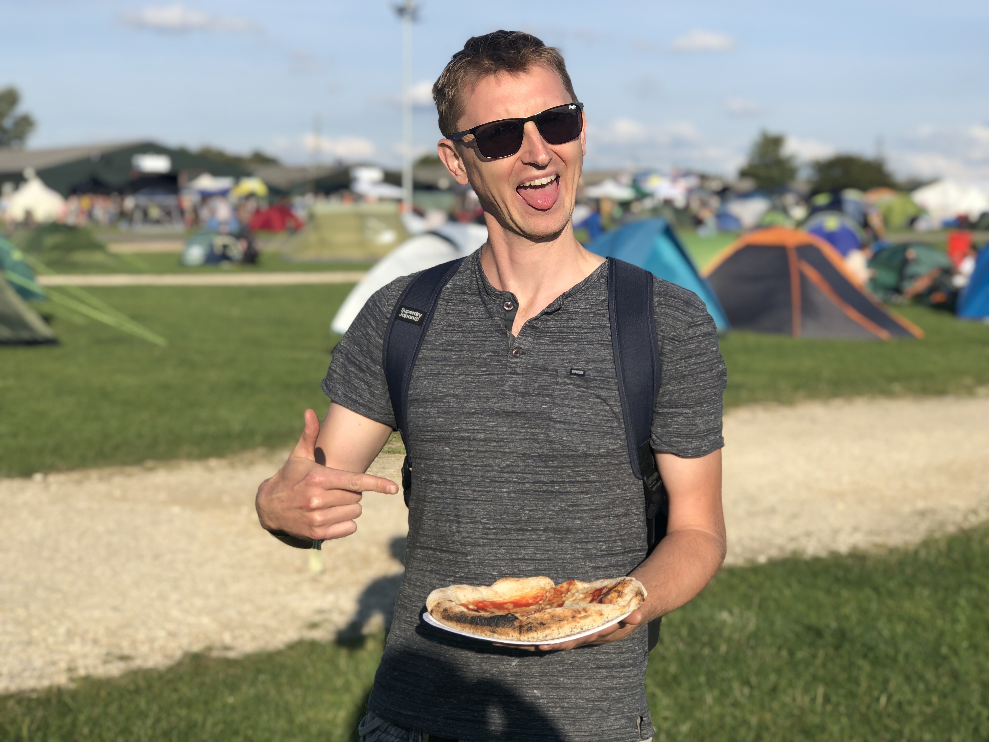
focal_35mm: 57
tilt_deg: -6.9
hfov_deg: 33.8
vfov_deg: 25.7
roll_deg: -0.1
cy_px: 371
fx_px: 1629
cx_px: 494
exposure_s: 1/694
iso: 20
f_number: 2.8
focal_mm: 6.6
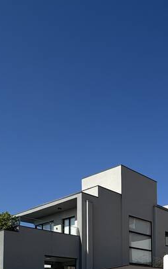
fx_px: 286
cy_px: 275
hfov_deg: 26.6
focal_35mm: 39
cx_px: 229
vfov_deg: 42.7
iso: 50
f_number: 2.2
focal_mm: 2.22
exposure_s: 1/2273
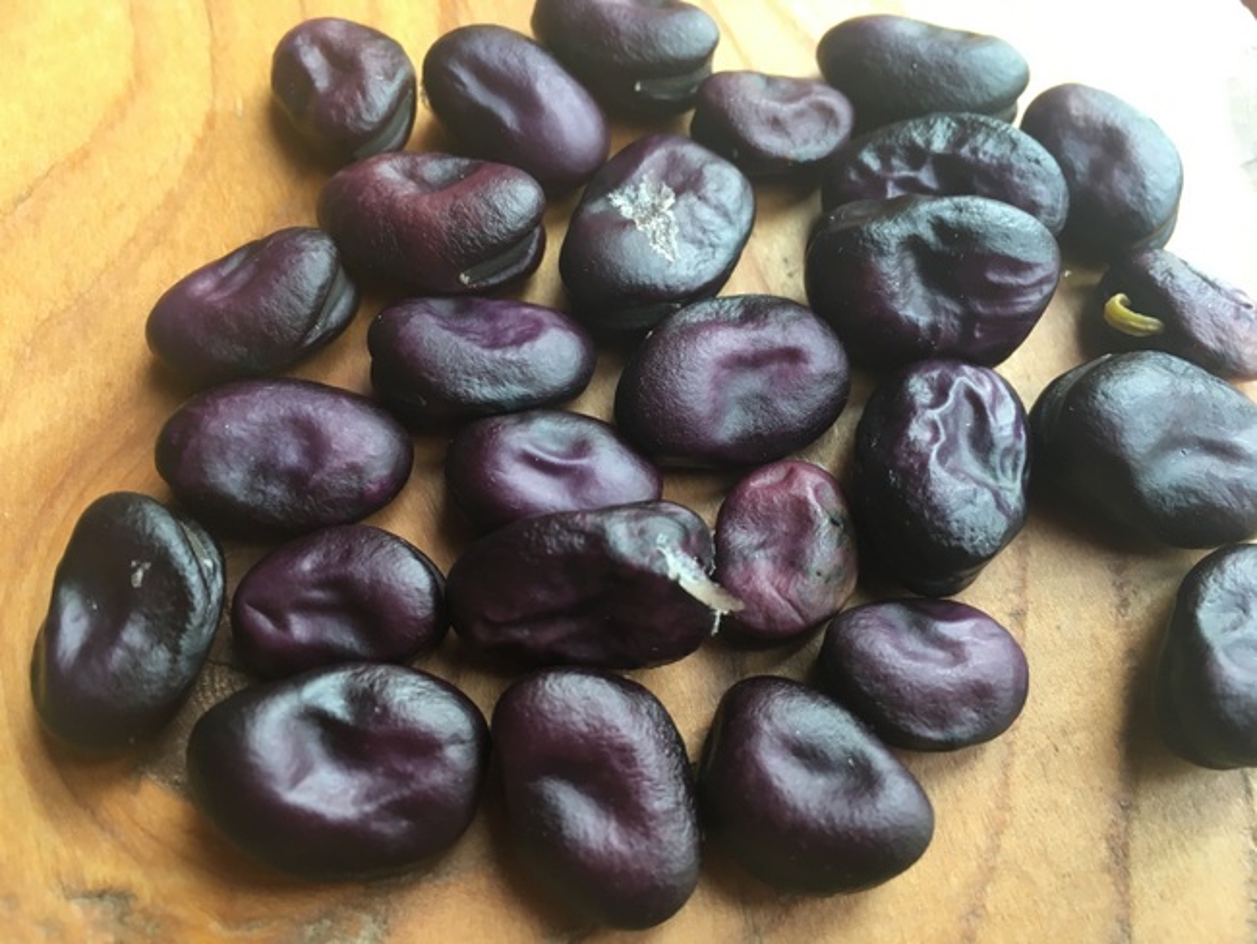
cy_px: 472
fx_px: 1053
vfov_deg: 48.3
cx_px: 628
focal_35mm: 29
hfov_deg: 61.6
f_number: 2.2
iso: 80
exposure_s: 1/33
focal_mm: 4.15
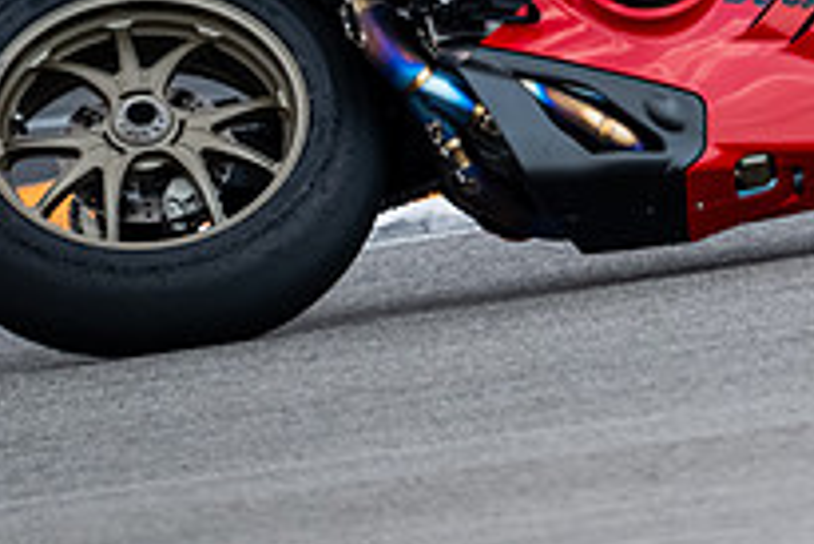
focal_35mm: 2123
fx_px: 48036
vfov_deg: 0.6
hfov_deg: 1.0
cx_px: 794
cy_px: -89
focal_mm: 500
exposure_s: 1/4000
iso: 1600
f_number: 5.6
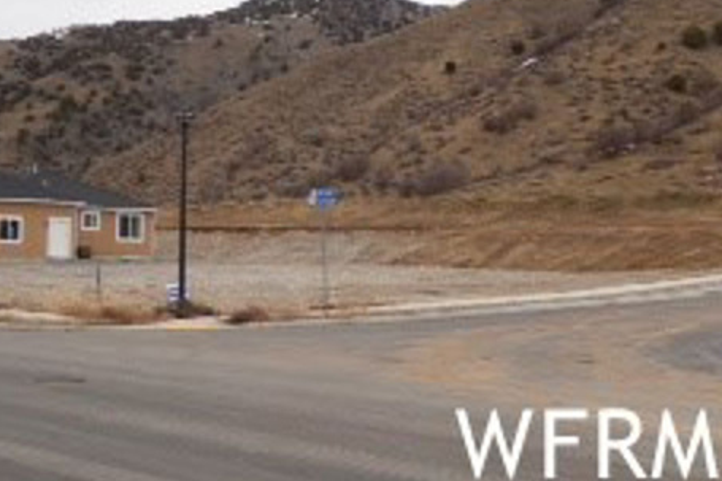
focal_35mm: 60
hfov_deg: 33.4
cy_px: 103
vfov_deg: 22.3
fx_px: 1203
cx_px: 319
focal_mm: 7.3
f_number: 4.2
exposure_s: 1/500
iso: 125
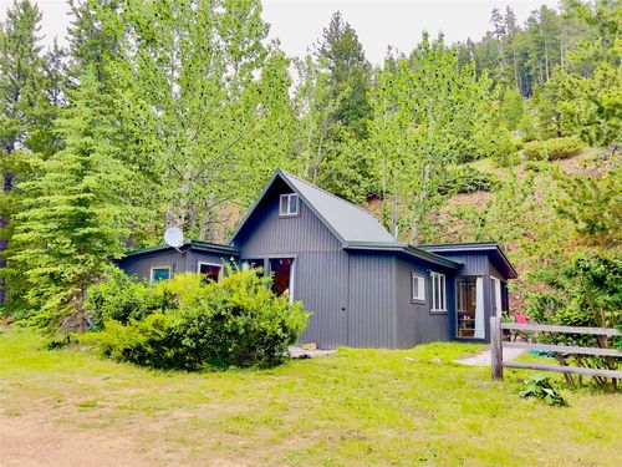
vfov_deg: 53.1
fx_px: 467
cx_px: 311
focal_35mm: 26
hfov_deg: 67.3
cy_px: 234
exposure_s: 1/121
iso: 125
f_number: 1.5
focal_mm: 5.7
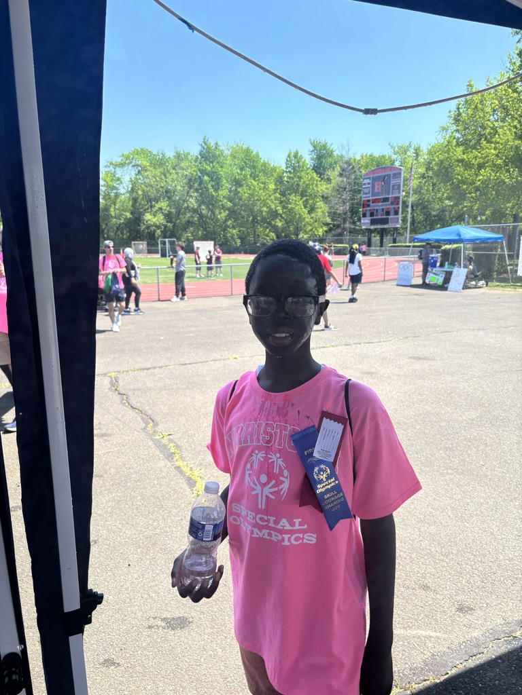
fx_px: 523
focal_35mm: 26
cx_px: 261
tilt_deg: -12.4
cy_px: 348
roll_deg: +0.3
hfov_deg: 53.1
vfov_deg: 67.3
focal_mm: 5.96
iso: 50
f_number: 1.6
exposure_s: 1/1126
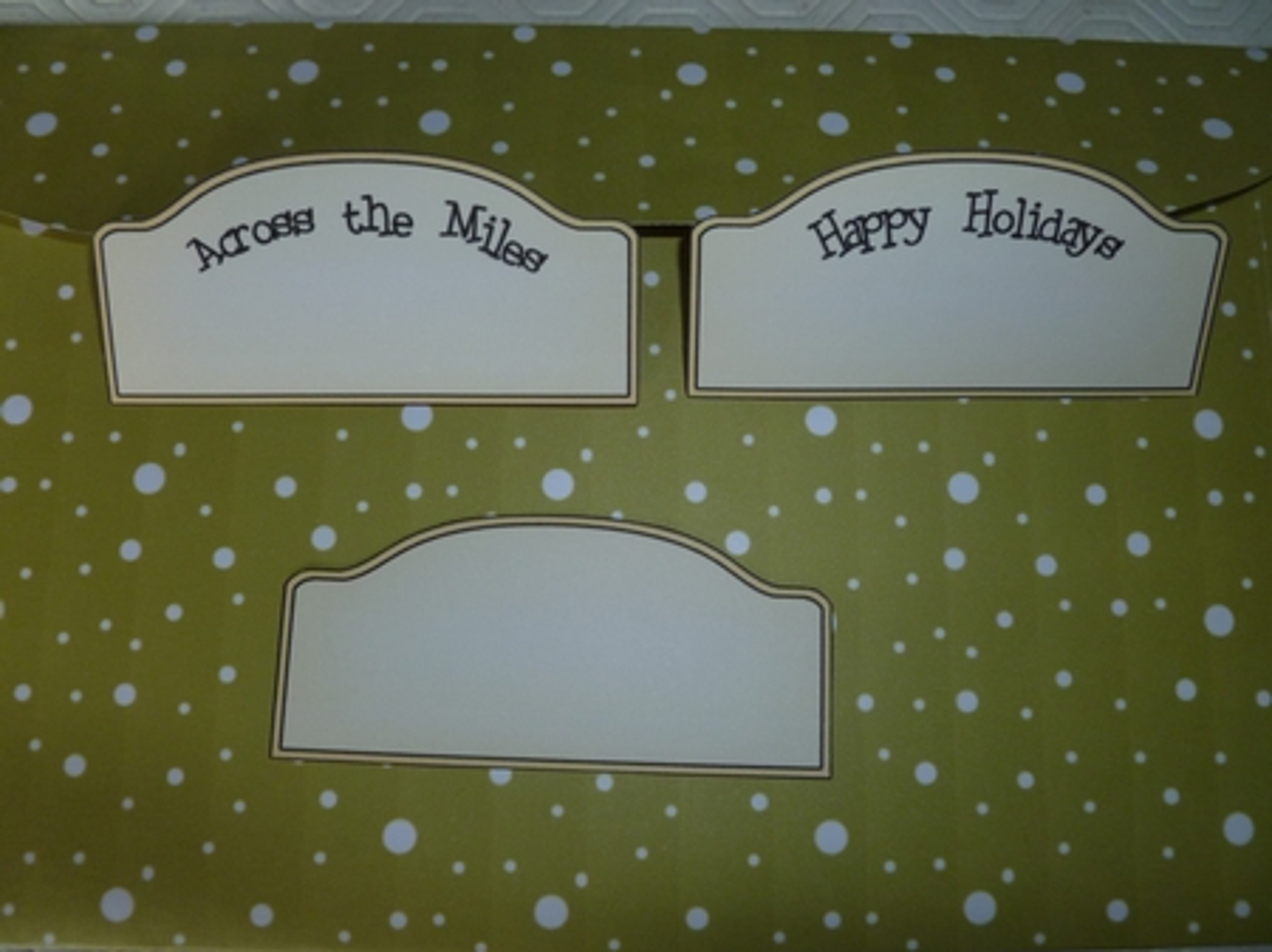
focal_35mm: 28
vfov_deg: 49.7
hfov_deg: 63.5
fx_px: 1028
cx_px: 636
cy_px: 476
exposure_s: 1/30
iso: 125
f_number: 3.3
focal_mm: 5
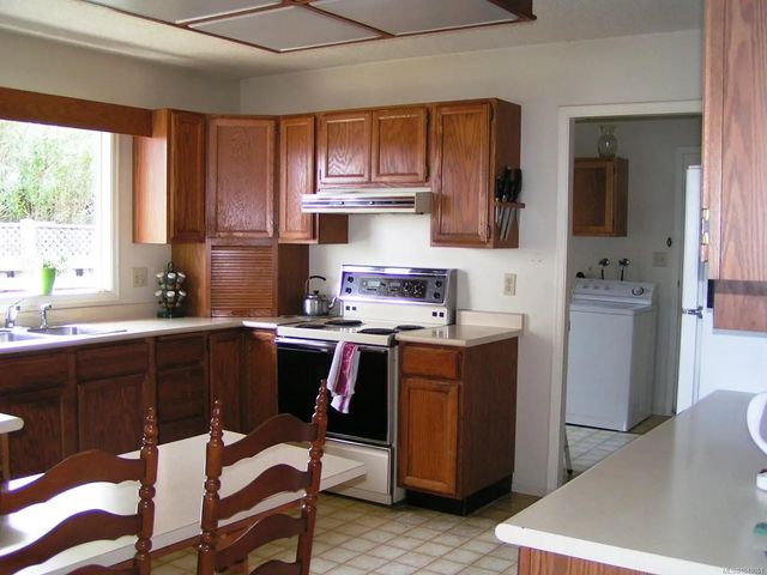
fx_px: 842
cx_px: 384
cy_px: 288
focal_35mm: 38
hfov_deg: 49.0
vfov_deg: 37.7
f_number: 2.8
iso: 100
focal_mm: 5.8
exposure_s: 1/40
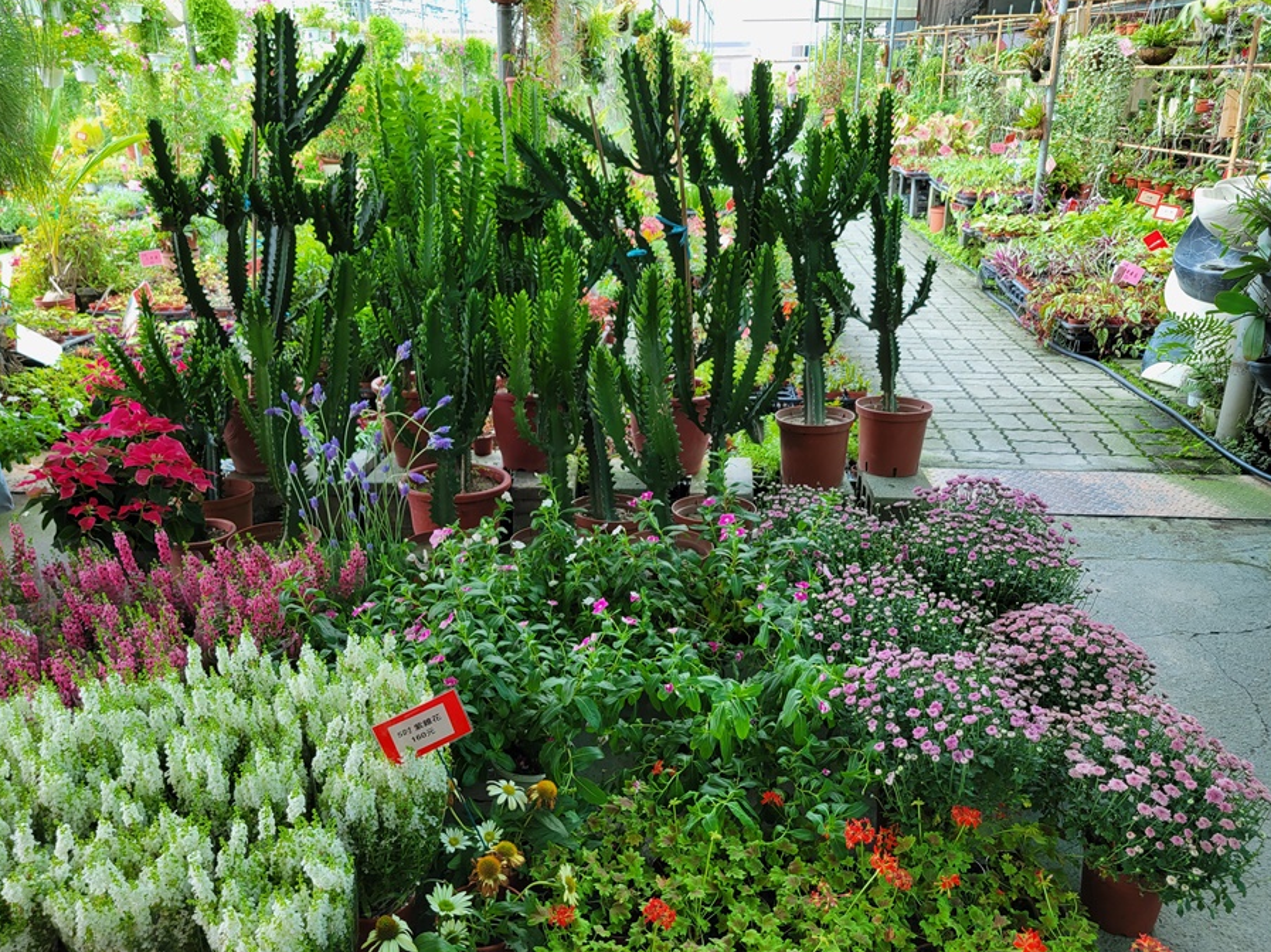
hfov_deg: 61.6
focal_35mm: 29
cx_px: 594
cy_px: 510
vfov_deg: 48.2
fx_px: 1064
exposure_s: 1/139
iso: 40
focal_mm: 5.4
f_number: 1.8
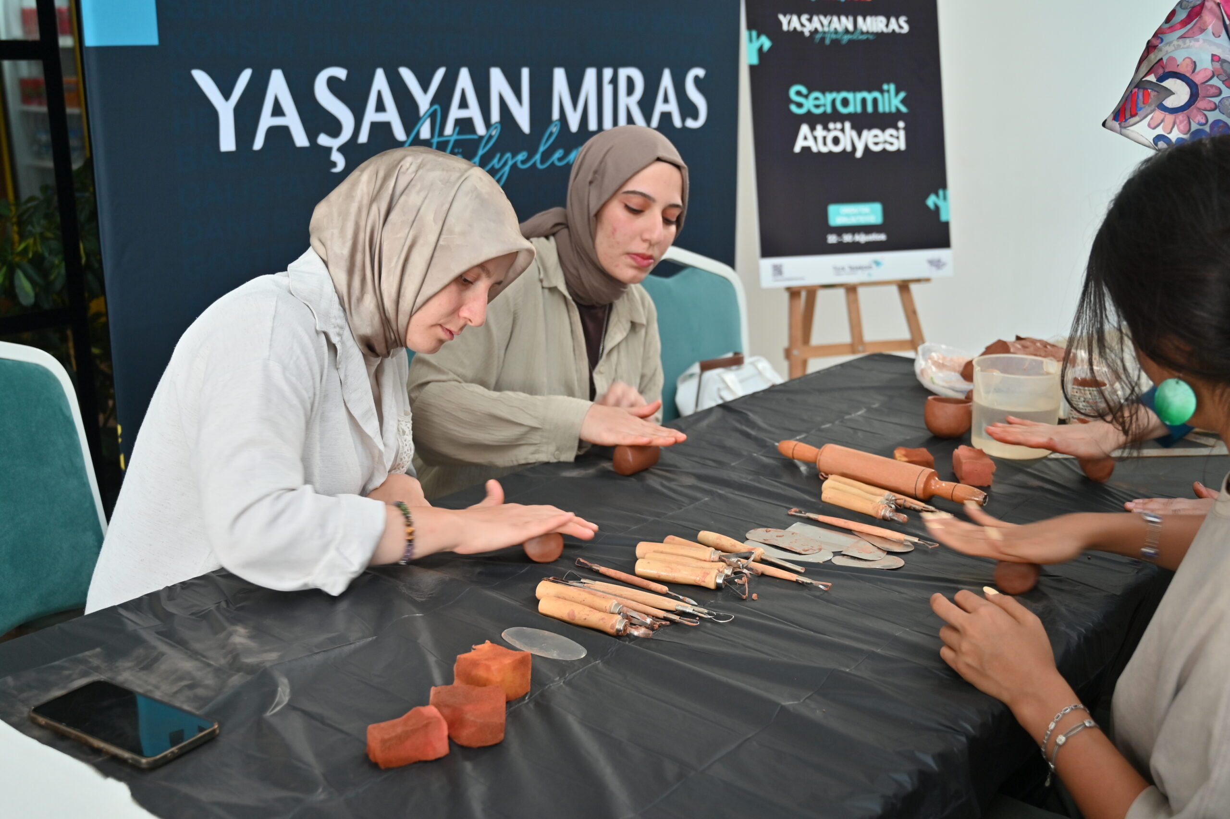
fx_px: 1264
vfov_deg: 35.9
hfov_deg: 51.9
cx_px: 615
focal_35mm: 37
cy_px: 410
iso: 360
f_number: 4
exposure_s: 1/40
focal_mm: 37
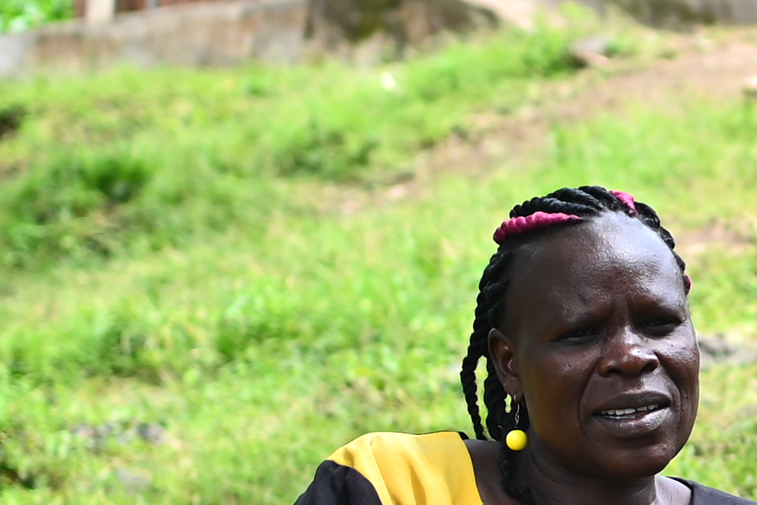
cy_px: 463
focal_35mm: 201
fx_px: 4227
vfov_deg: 6.8
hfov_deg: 9.7
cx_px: 1374
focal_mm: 35
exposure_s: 1/320
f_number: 2.8
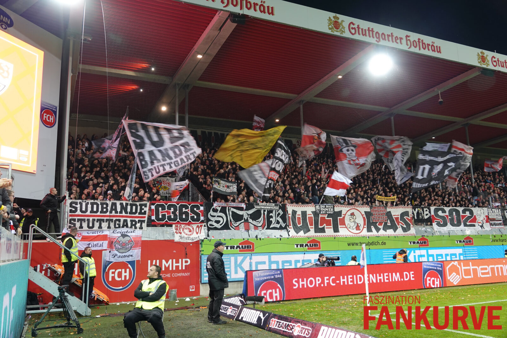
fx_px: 408
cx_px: 254
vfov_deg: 45.0
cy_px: 169
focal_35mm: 29
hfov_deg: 63.7
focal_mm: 10.8
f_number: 2.8
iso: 200
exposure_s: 1/30
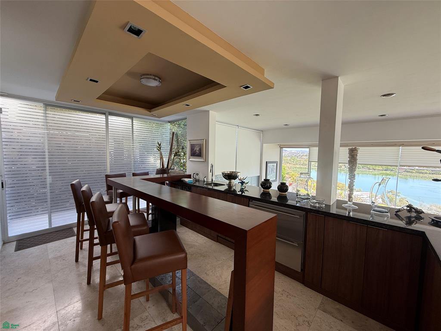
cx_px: 220
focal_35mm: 14
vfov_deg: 85.7
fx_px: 178
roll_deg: -1.2
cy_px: 166
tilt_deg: -3.3
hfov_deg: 102.1
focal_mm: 2.22
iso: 50
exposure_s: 1/99
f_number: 2.2
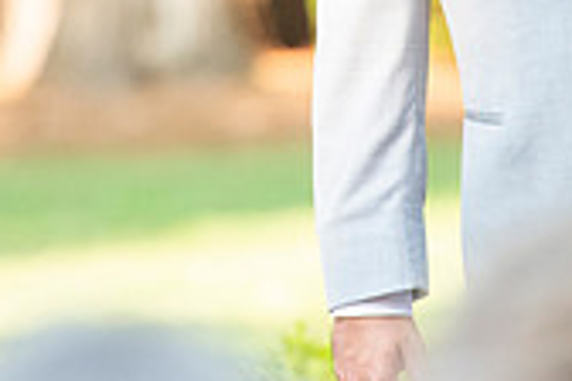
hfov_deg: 2.3
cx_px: 342
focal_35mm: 890
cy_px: -316
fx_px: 14140
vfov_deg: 1.5
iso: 800
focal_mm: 200
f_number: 3.5
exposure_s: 1/640
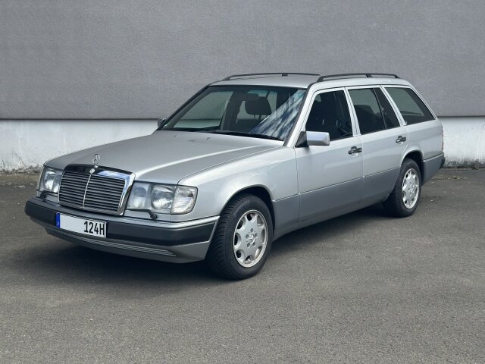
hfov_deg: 39.7
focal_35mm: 48
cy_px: 182
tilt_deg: -7.9
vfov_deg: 30.3
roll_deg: +0.1
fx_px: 673
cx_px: 242
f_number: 1.78
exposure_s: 1/3257
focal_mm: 6.86
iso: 80
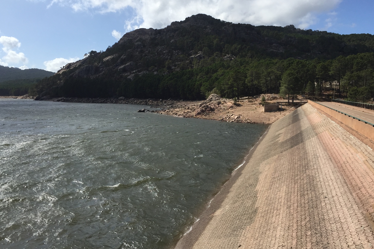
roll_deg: -1.0
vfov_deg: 42.2
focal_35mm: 31
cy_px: 107
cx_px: 187
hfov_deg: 60.3
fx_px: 322
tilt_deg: -1.9
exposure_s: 1/3049
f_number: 2.2
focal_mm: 4.15
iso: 32
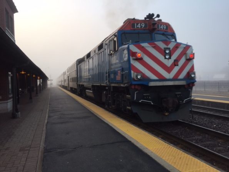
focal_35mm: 29
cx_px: 114
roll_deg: +1.4
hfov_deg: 61.7
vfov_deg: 48.2
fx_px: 192
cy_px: 86
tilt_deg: -2.2
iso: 32
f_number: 2.2
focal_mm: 4.15
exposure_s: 1/159
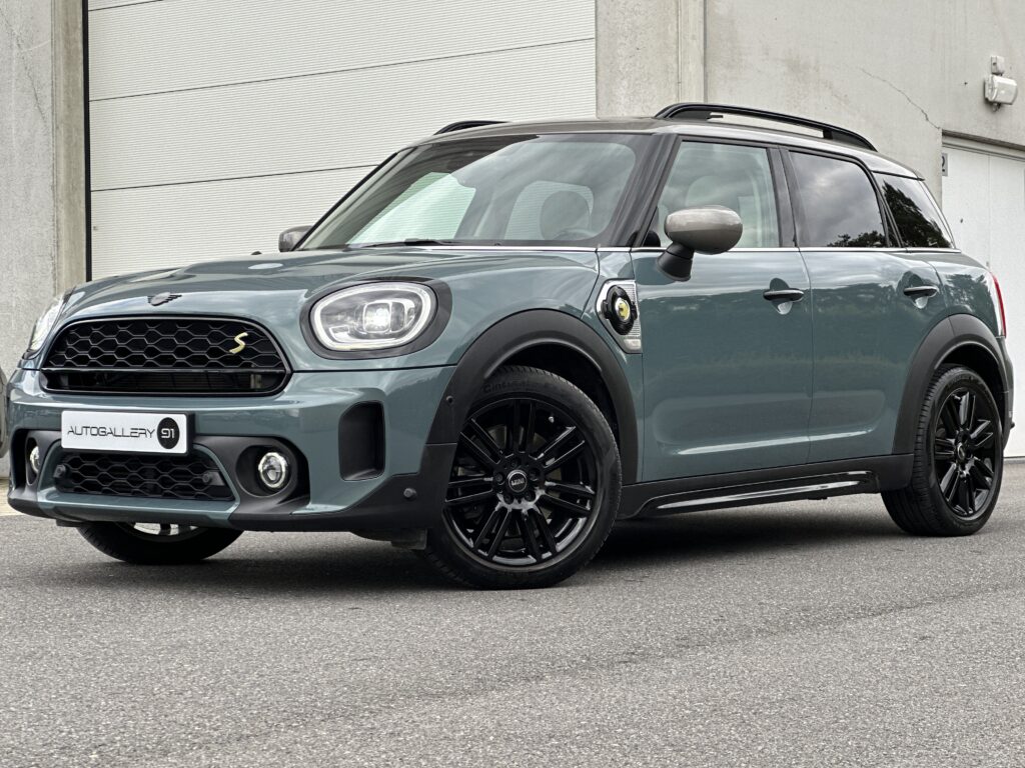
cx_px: 512
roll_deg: +0.4
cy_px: 384
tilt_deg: +0.4
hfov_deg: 25.3
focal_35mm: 77
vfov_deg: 19.1
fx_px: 2280
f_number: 2.8
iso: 50
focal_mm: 9
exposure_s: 1/121
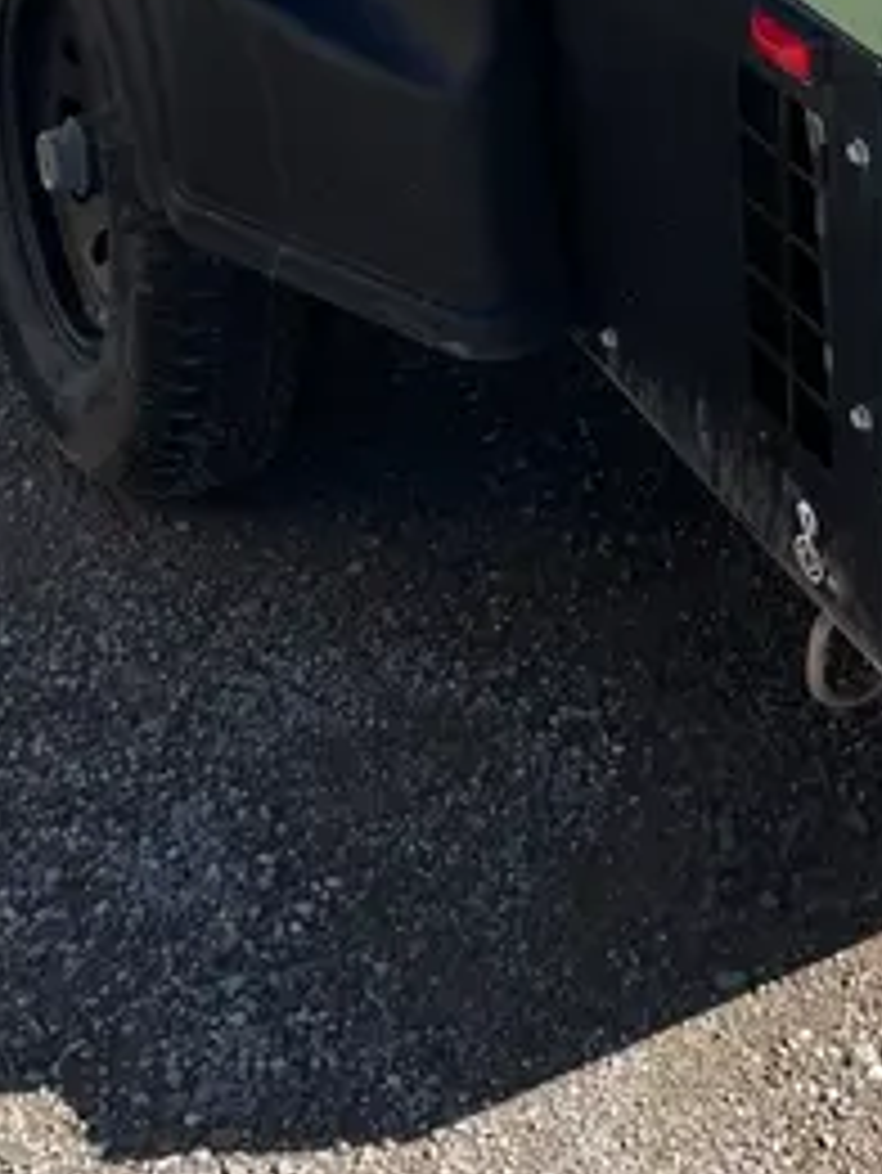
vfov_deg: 23.9
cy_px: -295
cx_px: 688
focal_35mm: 73
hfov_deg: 20.0
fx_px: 2478
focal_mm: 4.2
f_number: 1.6
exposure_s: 1/3205
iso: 50
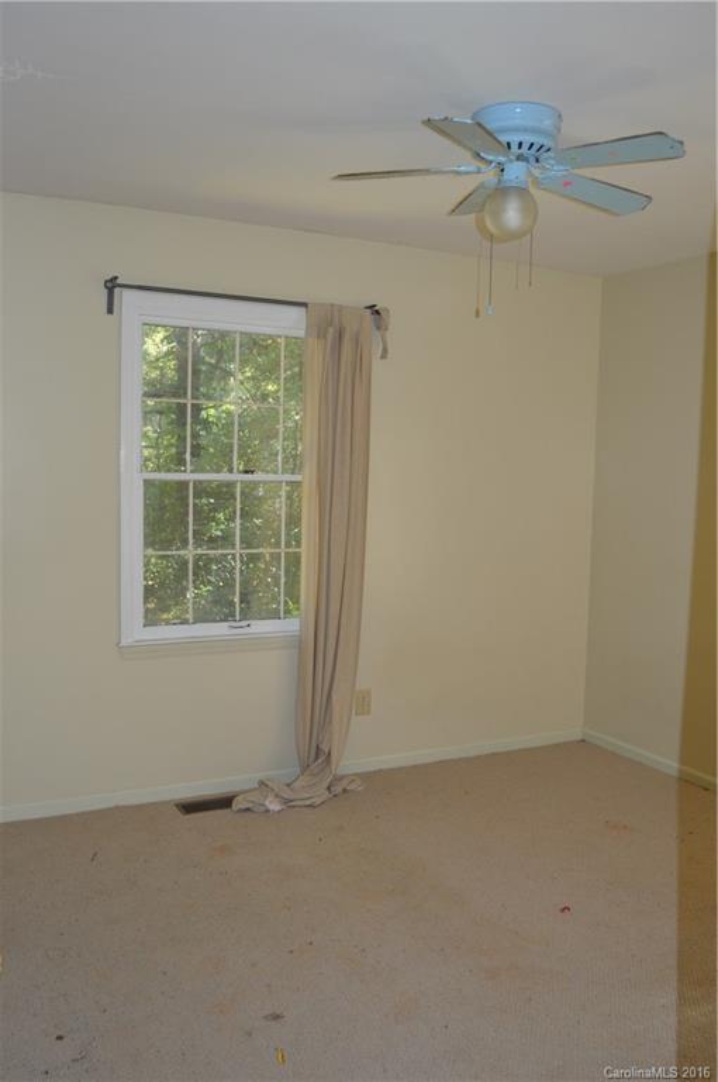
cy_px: 541
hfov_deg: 45.6
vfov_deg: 64.6
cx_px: 359
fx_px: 855
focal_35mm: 28
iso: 400
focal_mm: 19
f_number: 3.5
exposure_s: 1/60
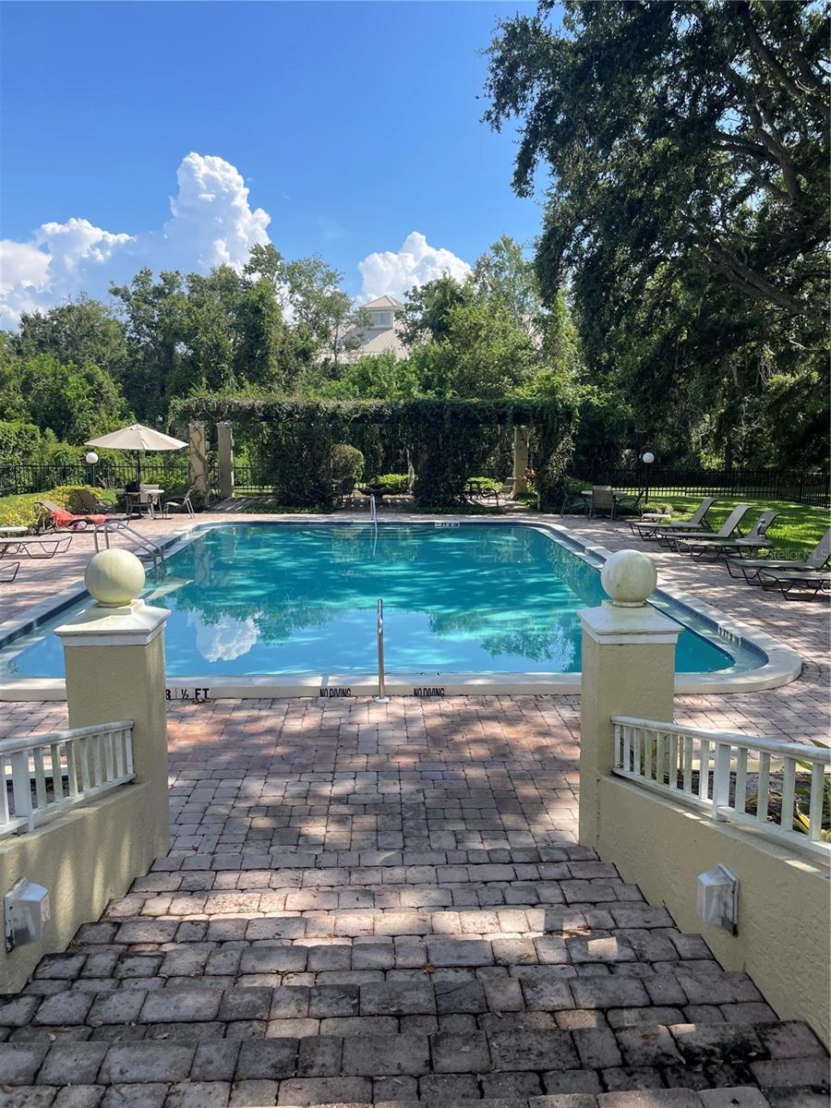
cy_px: 554
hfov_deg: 53.1
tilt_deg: -9.6
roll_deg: -0.4
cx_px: 416
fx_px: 832
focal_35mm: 26
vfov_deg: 67.3
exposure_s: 1/2020
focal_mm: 4.2
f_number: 1.6
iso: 32
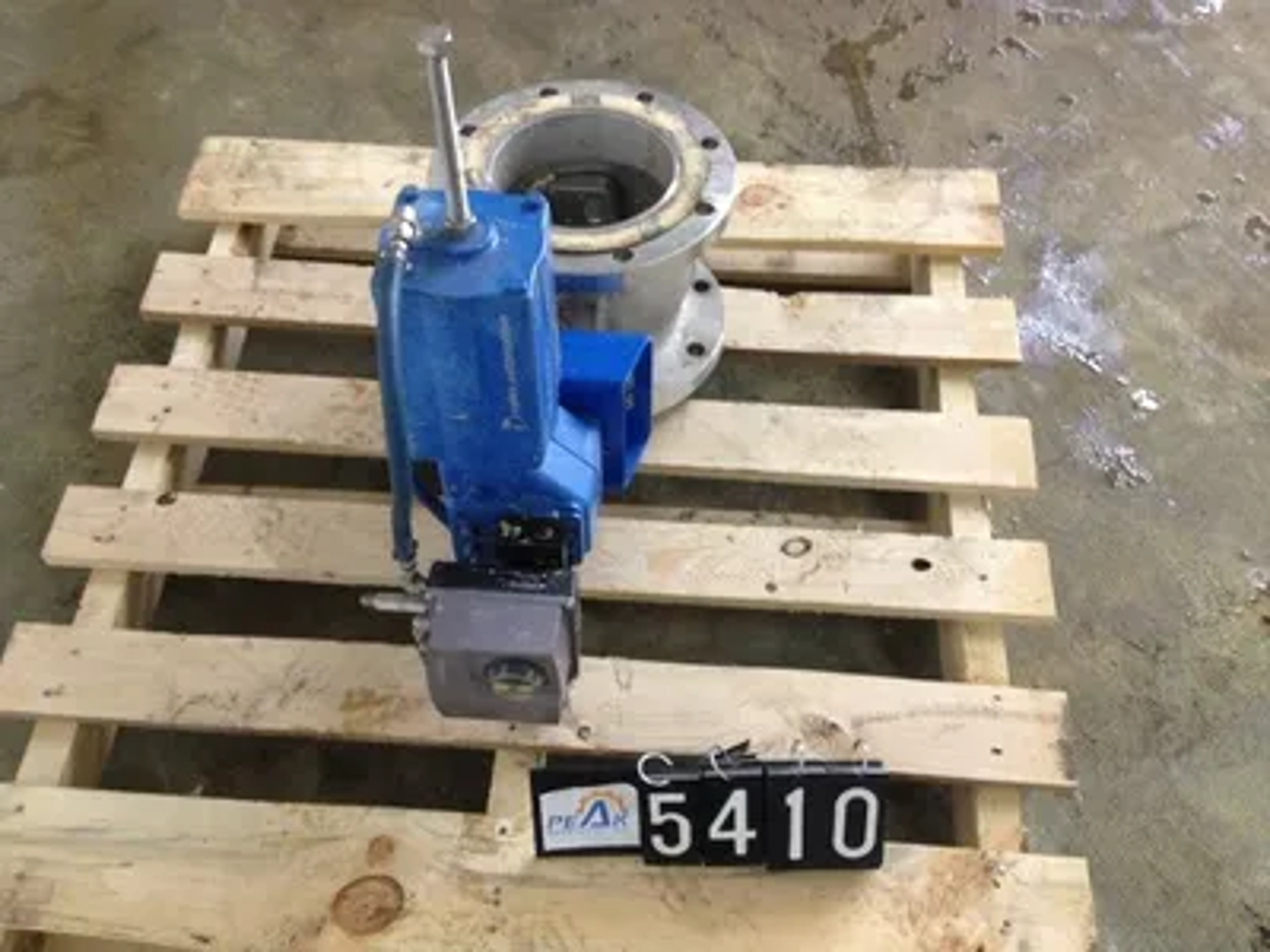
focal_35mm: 35
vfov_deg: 40.7
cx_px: 635
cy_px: 476
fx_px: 1284
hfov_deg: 52.6
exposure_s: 1/20
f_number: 2.4
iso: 200
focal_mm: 4.28
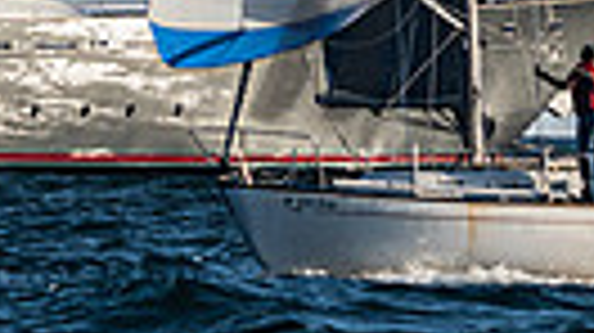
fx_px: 18460
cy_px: -662
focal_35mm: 1173
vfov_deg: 1.0
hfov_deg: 1.8
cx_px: 269
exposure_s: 1/2500
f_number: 6.3
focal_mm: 200
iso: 400
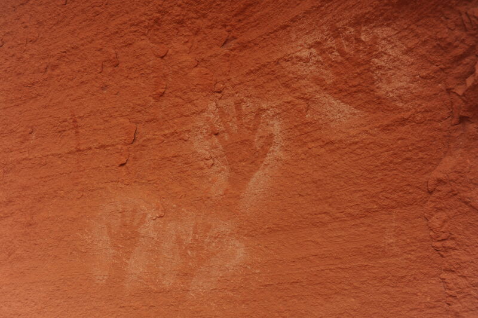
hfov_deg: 54.5
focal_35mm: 35
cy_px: 159
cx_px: 239
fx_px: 464
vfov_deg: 37.8
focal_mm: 35
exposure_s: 1/50
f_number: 6.3
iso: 200
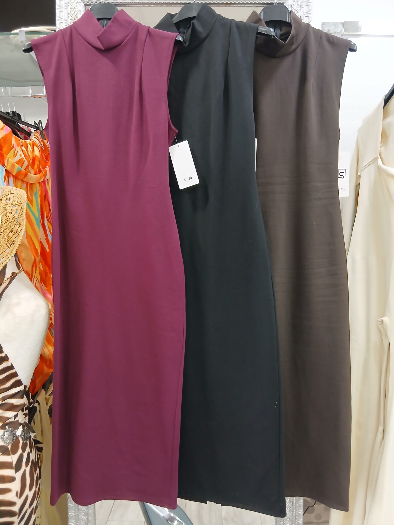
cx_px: 197
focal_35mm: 26
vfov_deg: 67.3
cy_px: 262
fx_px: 395
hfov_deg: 53.1
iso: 320
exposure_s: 1/25
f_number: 1.8
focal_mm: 3.98
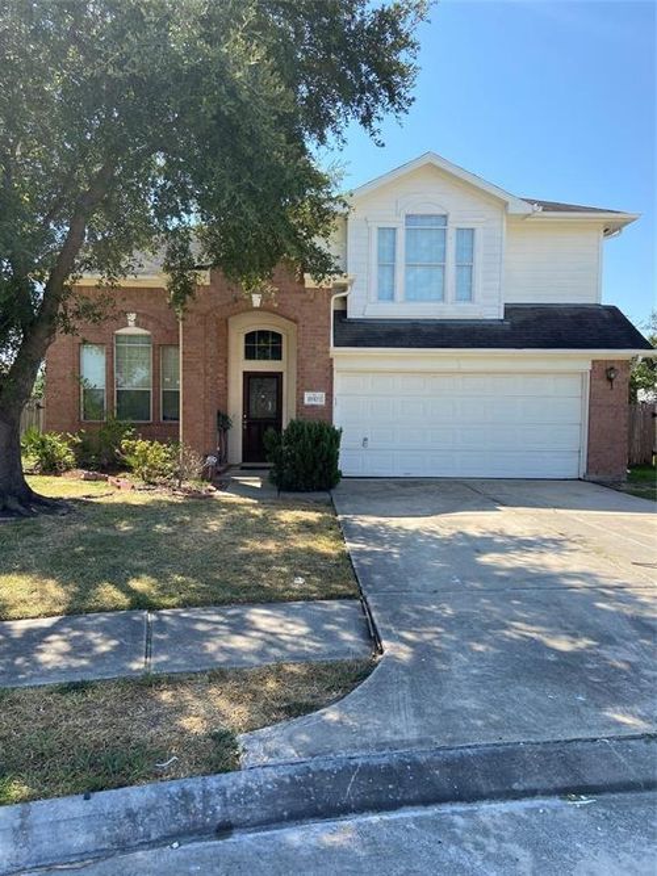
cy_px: 438
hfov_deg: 53.0
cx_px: 328
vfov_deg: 67.3
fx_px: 658
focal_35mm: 26
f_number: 1.8
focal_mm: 4.25
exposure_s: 1/1245
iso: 32
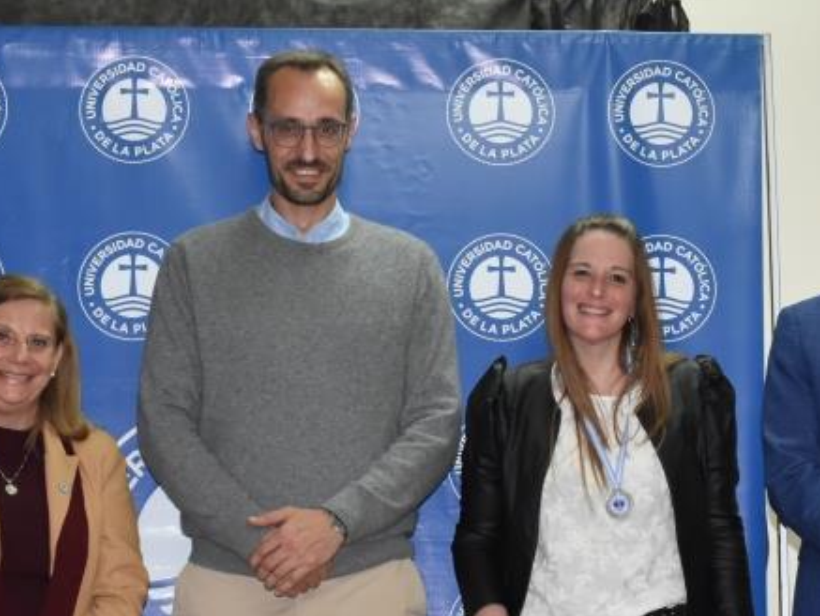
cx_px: 576
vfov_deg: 9.7
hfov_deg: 13.0
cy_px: 506
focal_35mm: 152
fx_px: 3605
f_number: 8
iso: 1600
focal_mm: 45
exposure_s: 1/60
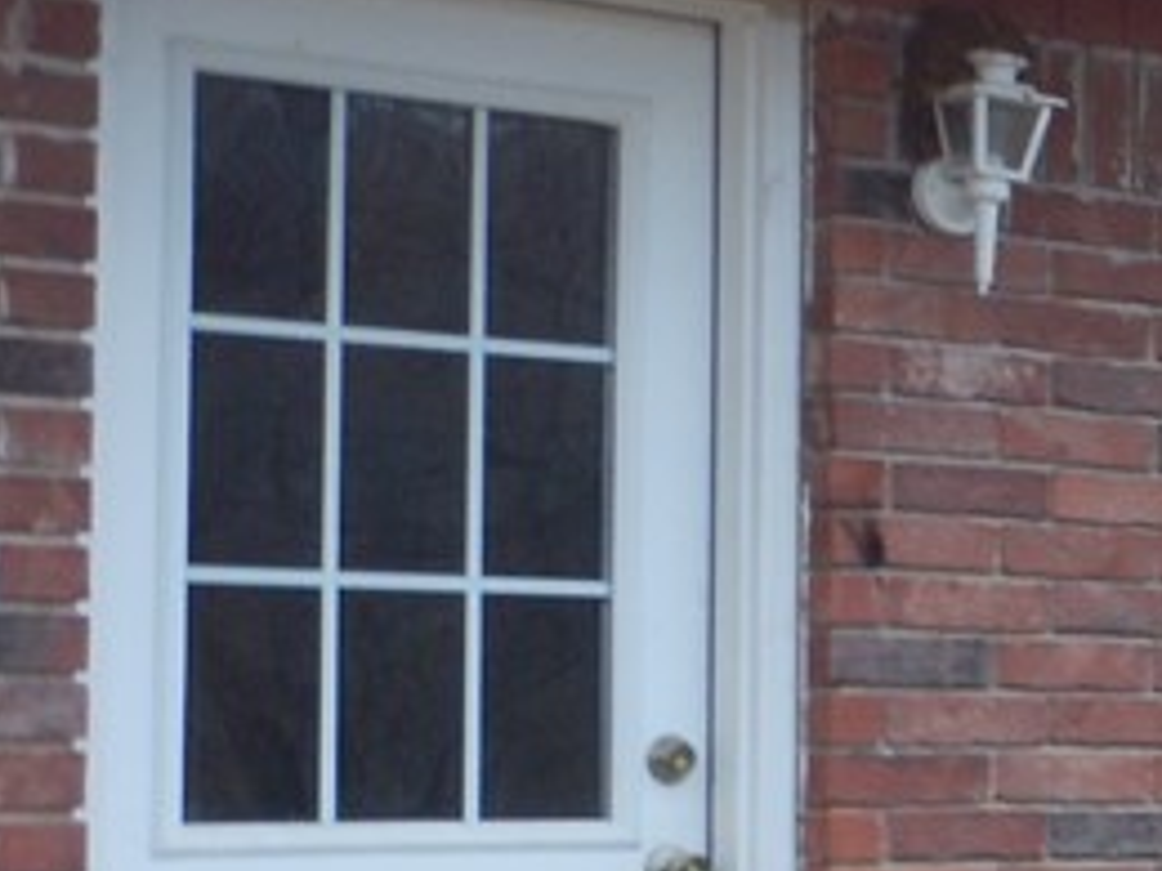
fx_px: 4095
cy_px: 612
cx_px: 2261
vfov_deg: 12.1
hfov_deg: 13.9
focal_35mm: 122
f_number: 4.2
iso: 140
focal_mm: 5.6
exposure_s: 1/30
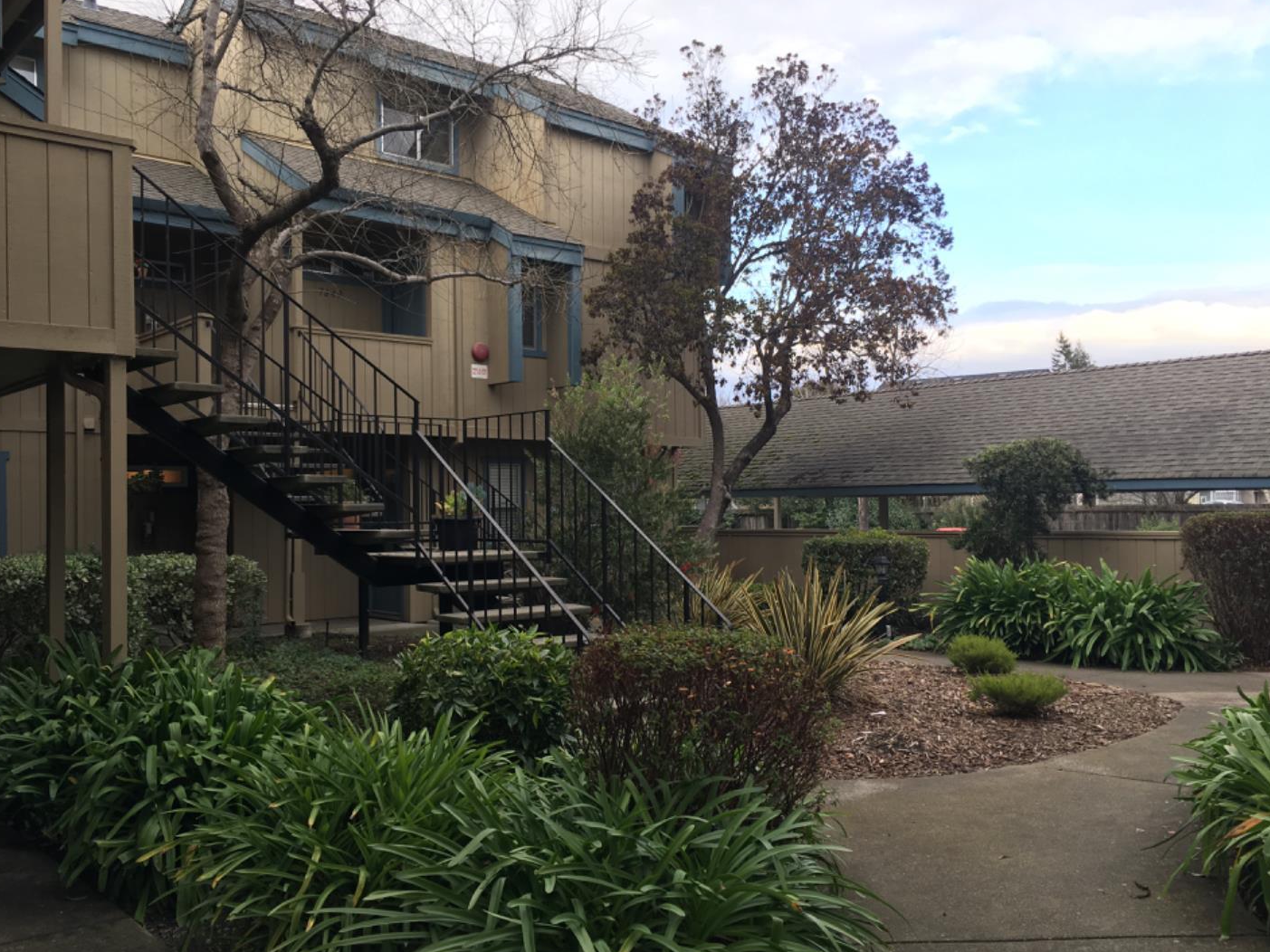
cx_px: 597
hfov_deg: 58.3
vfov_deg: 45.4
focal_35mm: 31
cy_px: 500
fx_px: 1137
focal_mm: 4.15
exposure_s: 1/120
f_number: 2.2
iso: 25
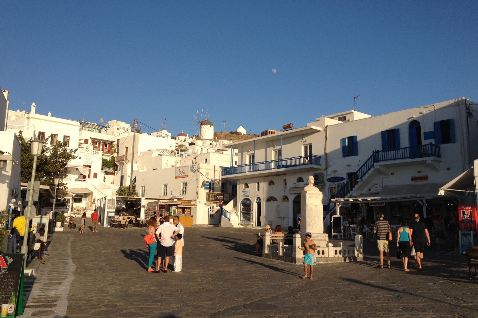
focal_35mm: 37
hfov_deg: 51.9
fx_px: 491
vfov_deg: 35.9
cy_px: 141
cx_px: 240
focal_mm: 4.28
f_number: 2.4
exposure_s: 1/2045
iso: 50
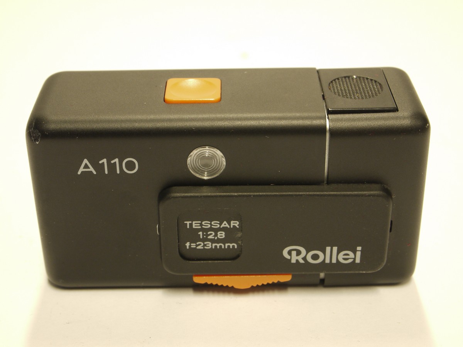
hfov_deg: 28.6
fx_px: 910
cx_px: 232
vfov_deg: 21.6
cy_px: 174
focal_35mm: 68
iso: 400
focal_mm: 34
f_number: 8
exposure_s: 1/8
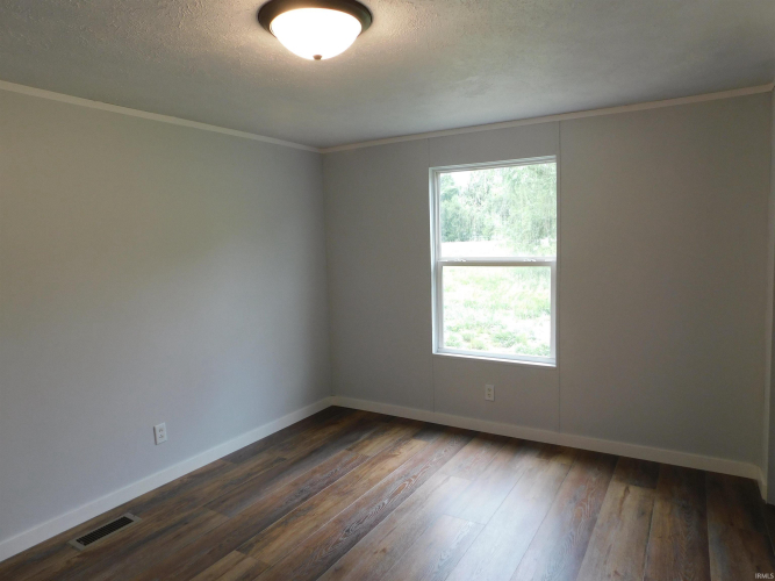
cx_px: 388
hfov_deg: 73.9
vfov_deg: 58.9
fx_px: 515
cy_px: 290
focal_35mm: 23
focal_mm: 4
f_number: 3
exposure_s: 1/40
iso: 125
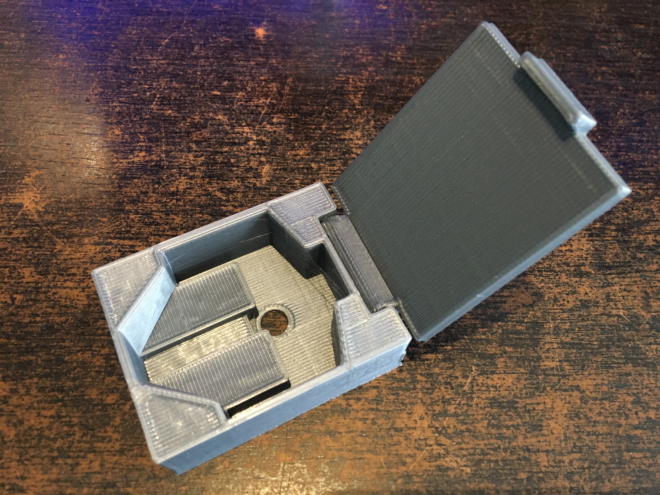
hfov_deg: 61.7
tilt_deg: -63.0
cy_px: 248
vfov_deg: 48.2
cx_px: 330
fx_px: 553
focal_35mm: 29
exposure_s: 1/33
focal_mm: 4.15
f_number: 2.2
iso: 200
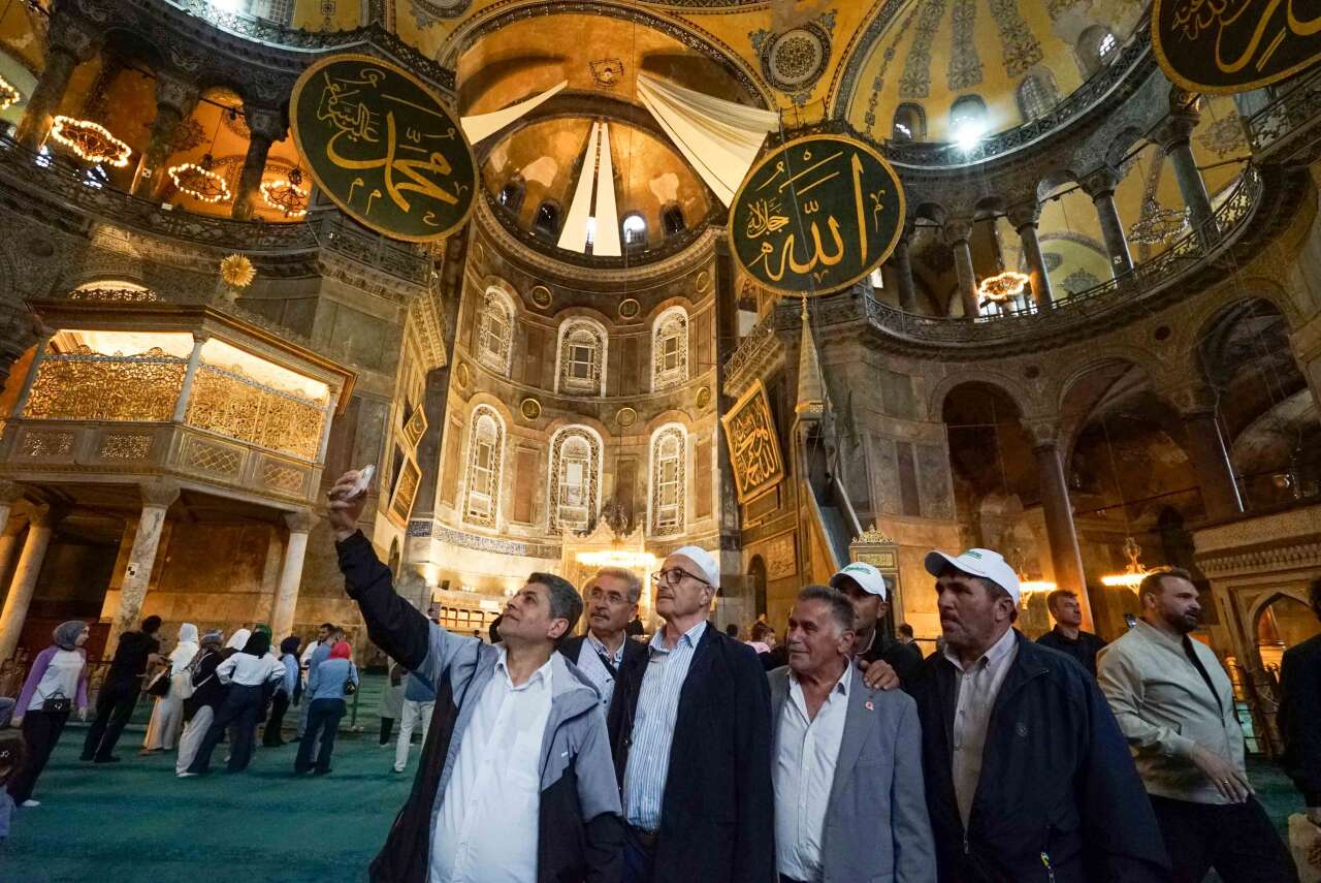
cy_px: 442
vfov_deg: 73.8
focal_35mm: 16
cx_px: 660
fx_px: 587
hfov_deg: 96.7
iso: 10000
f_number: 4
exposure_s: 1/160
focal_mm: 16
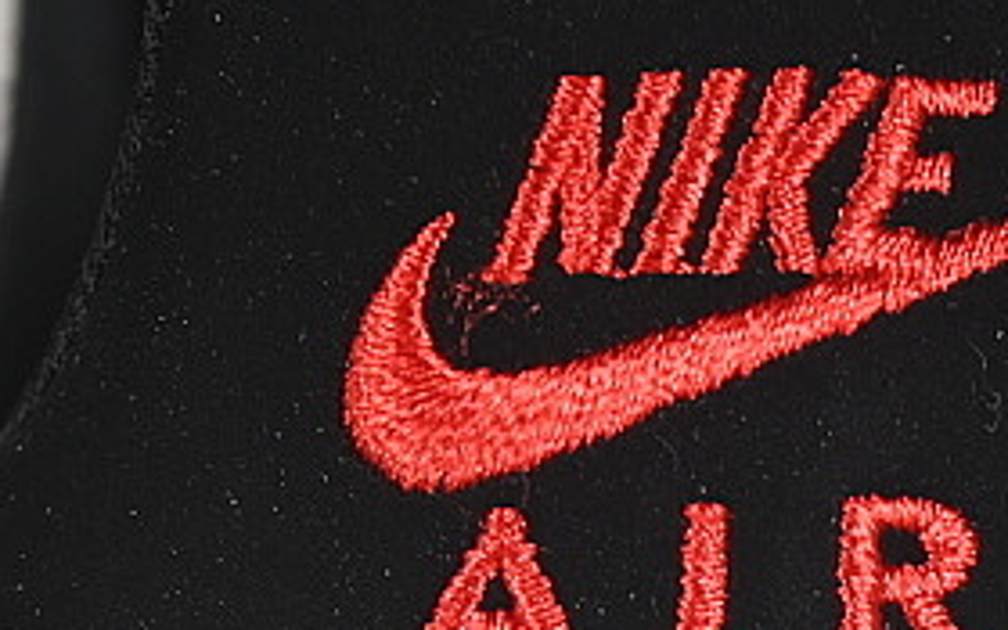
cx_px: 691
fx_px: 8104
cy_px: 1112
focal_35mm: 295
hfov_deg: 7.1
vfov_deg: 4.4
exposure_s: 1/60
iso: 160
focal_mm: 50
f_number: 7.1
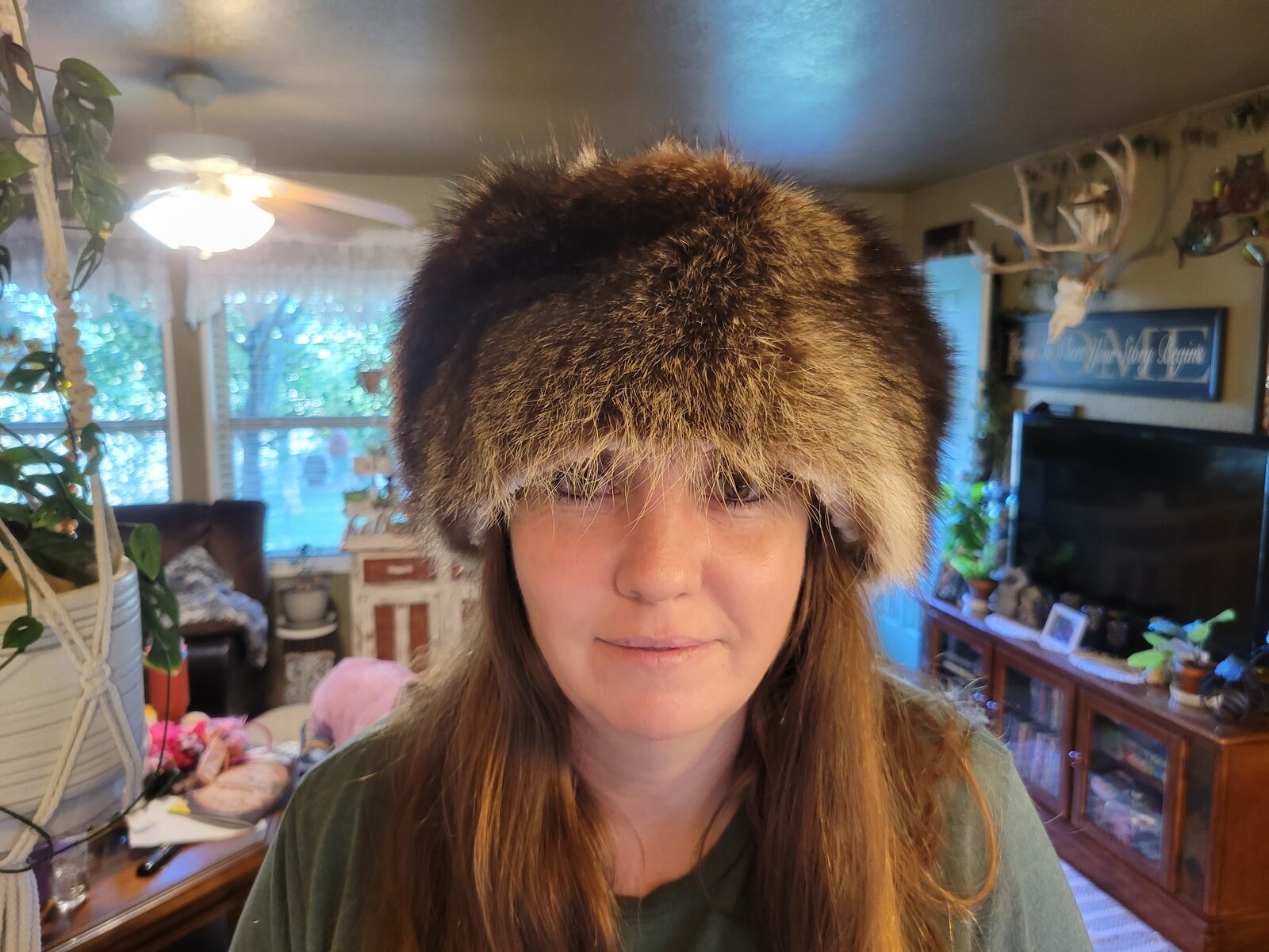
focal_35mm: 26
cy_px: 476
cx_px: 634
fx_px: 953
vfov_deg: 53.1
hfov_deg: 67.3
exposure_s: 1/40
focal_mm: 5.4
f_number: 1.8
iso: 320
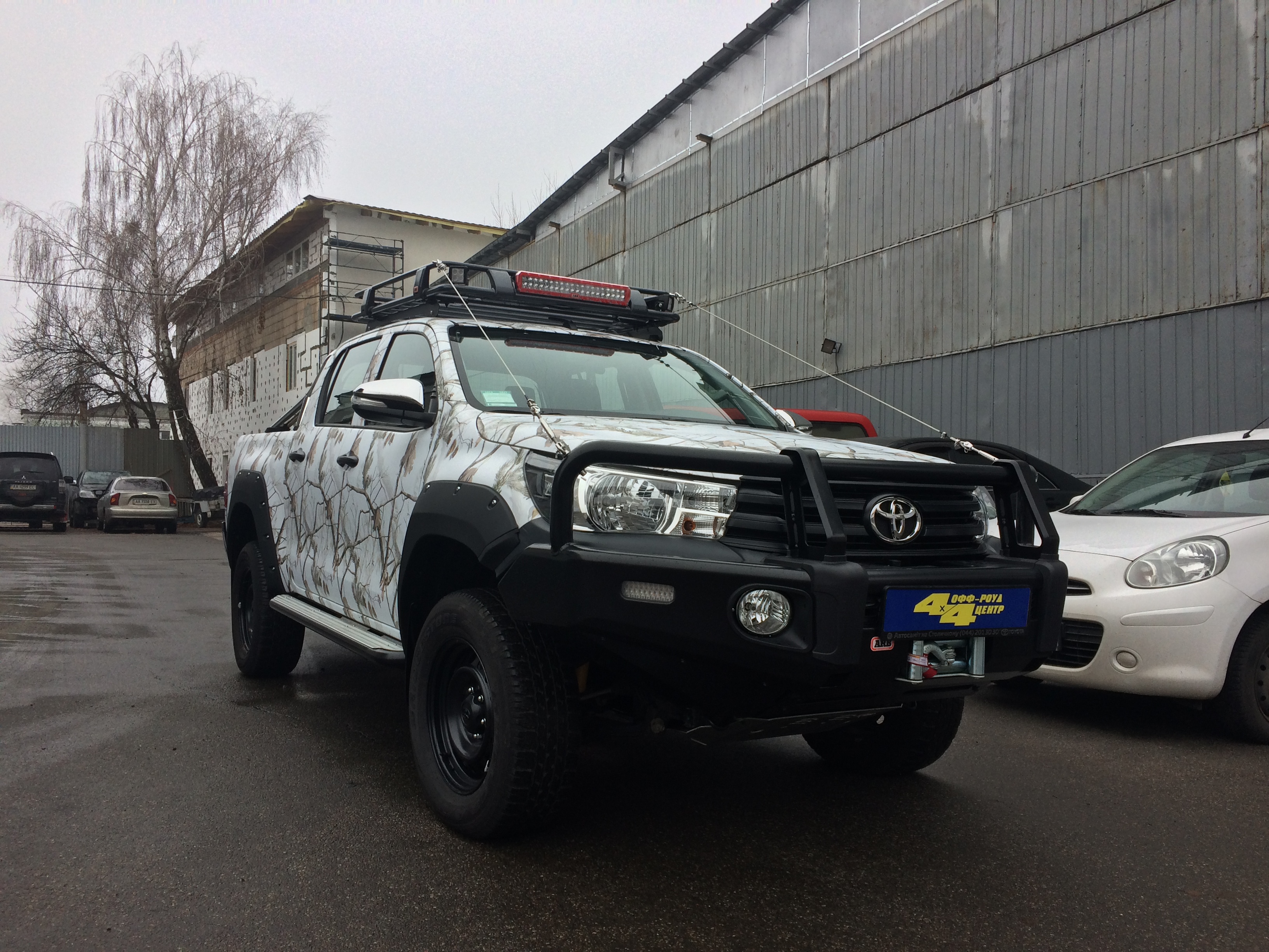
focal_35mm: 29
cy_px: 476
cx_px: 634
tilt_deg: +1.7
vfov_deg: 48.2
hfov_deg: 61.7
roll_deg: +0.4
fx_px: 1063
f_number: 2.2
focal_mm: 4.15
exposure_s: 1/383
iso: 32
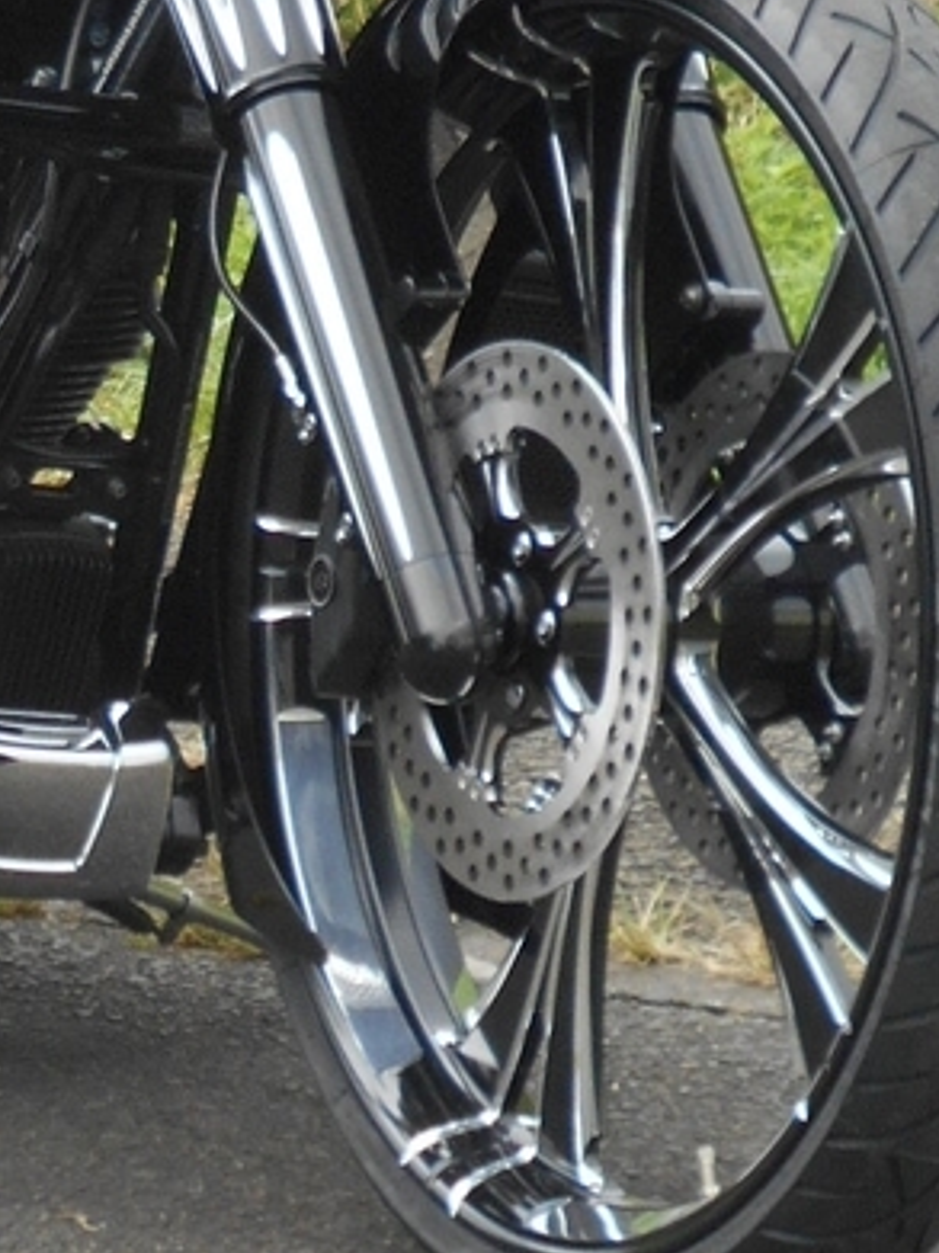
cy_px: -224
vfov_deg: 10.9
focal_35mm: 178
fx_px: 6441
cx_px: -151
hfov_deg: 8.3
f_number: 4.9
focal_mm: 10
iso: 140
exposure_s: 1/250
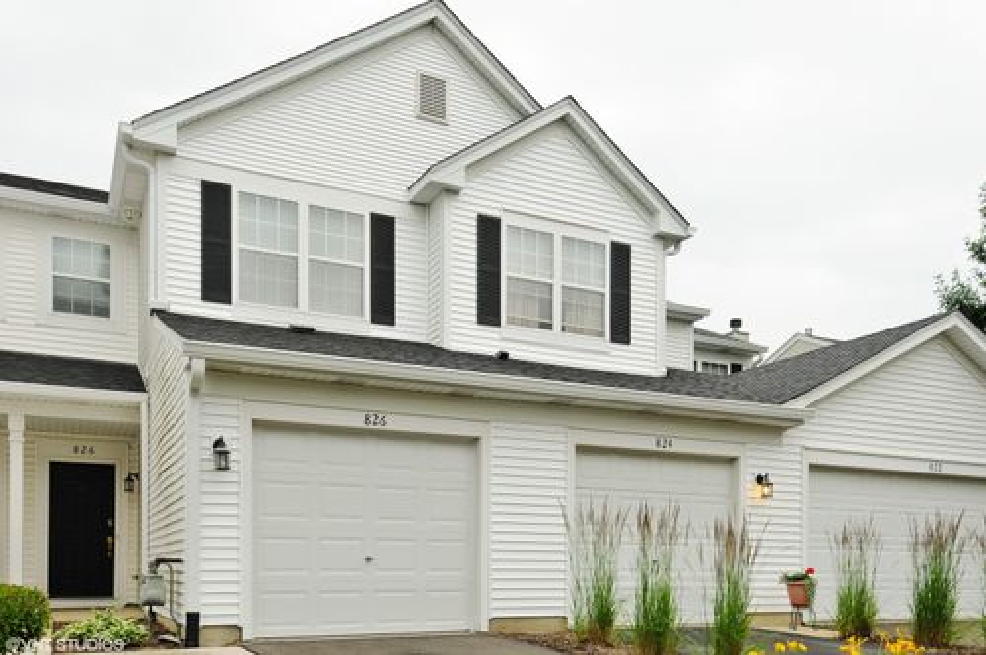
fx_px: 821
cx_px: 493
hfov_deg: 62.0
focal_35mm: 30
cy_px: 328
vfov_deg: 43.5
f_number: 8
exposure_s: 1/80
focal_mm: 20
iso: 200
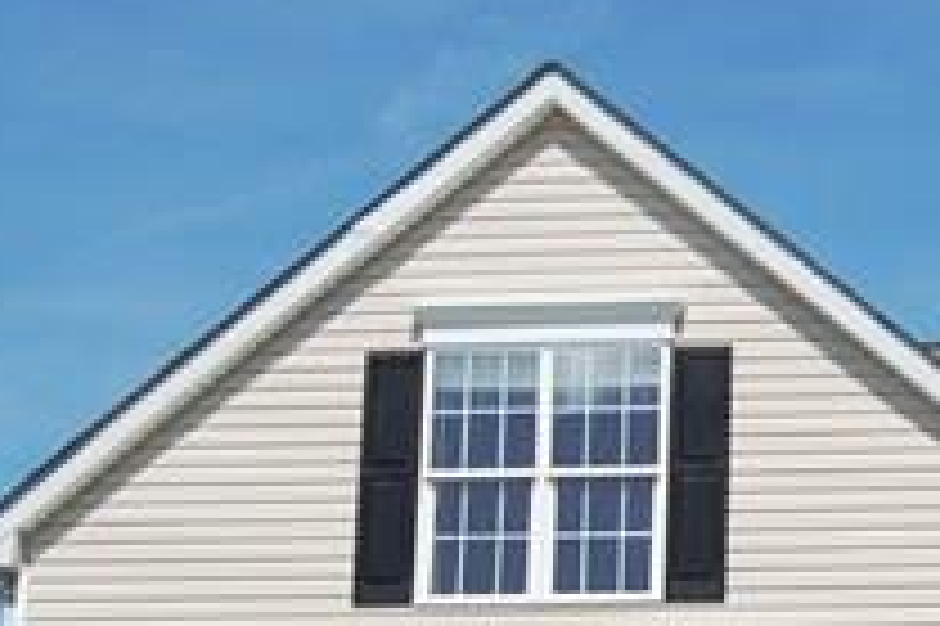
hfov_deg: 19.3
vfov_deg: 13.5
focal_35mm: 101
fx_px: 2635
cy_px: 468
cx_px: 1048
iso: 200
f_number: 10
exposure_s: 1/400
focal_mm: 22
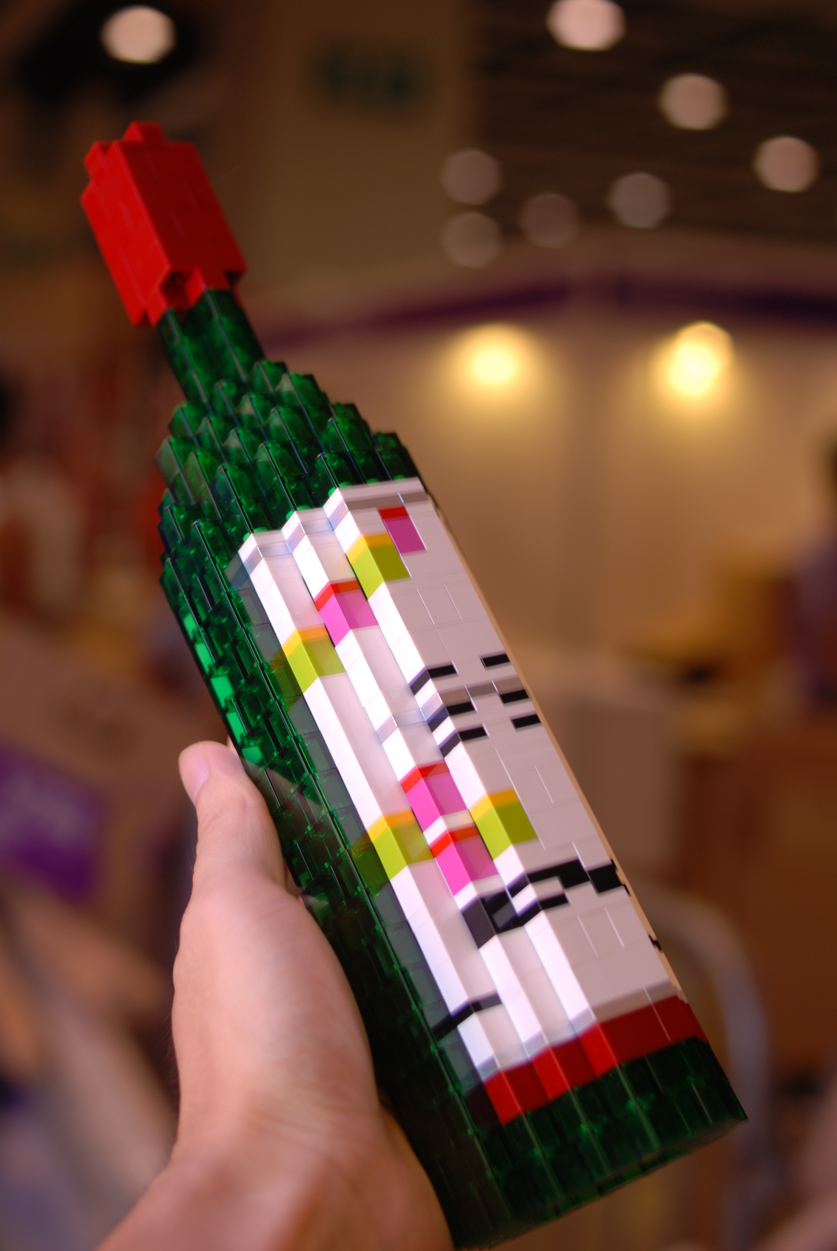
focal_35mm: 52
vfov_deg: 37.8
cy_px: 626
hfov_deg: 25.8
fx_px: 1826
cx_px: 418
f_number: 3.2
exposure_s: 1/30
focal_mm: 35
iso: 100
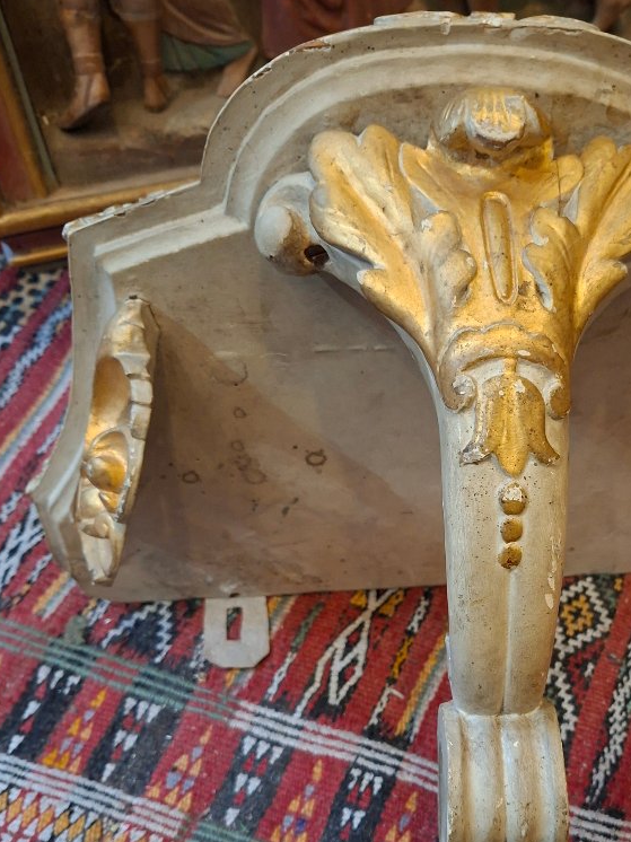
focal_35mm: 37
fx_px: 900
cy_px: 551
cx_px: 496
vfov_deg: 49.4
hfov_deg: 37.4
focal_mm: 5.54
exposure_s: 1/25
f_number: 1.8
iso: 800
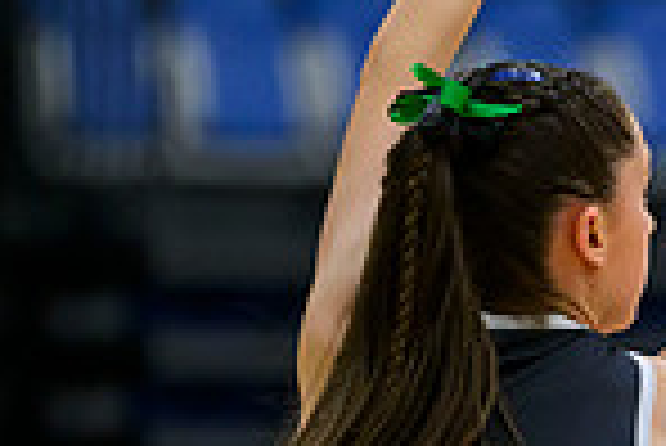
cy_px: 429
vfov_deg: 1.5
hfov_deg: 2.3
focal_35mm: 893
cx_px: 1115
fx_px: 16536
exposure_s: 1/1250
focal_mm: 200
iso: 3200
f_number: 2.8
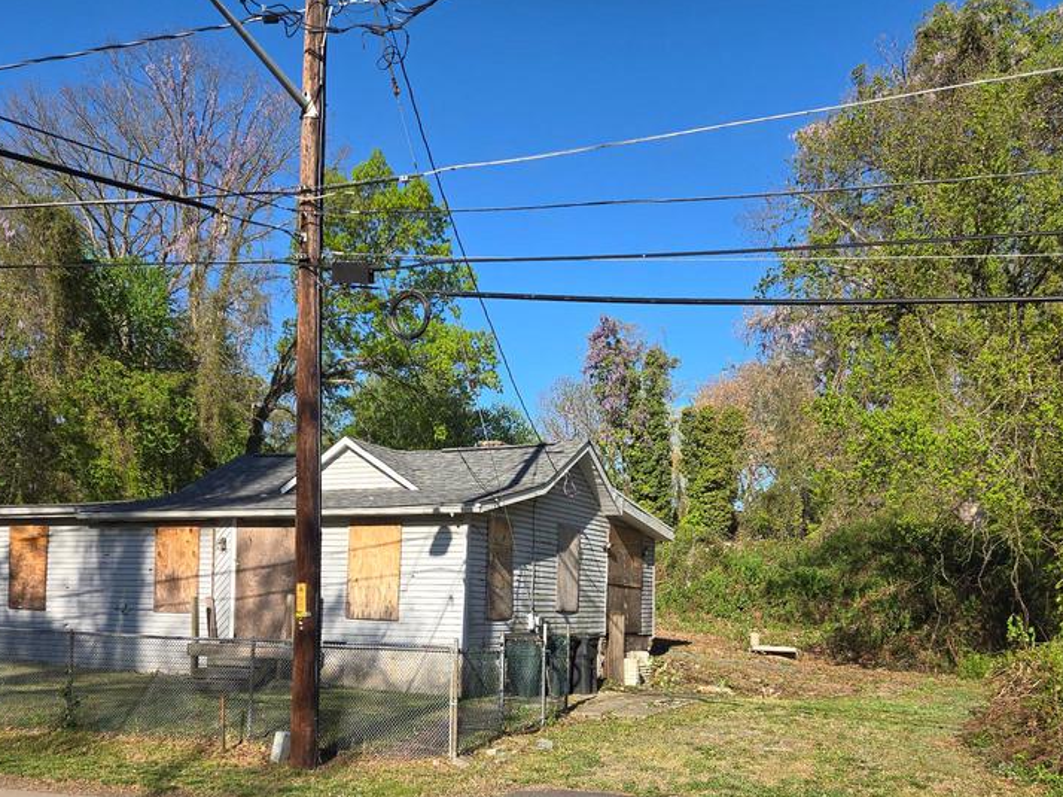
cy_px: 565
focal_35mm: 33
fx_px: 1013
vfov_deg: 42.0
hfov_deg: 55.4
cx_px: 552
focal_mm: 5.4
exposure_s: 1/1472
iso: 25
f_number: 1.8
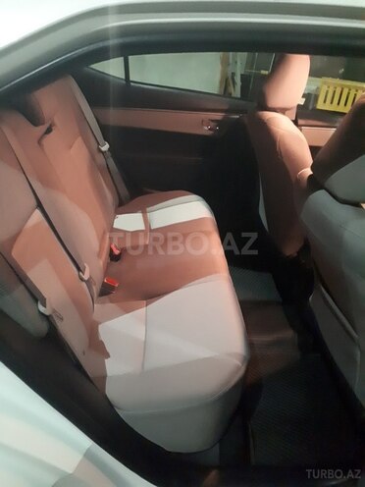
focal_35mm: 27
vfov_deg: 65.3
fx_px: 380
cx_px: 182
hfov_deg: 51.4
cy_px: 244
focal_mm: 3.6
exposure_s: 1/10
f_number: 1.9
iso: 2000
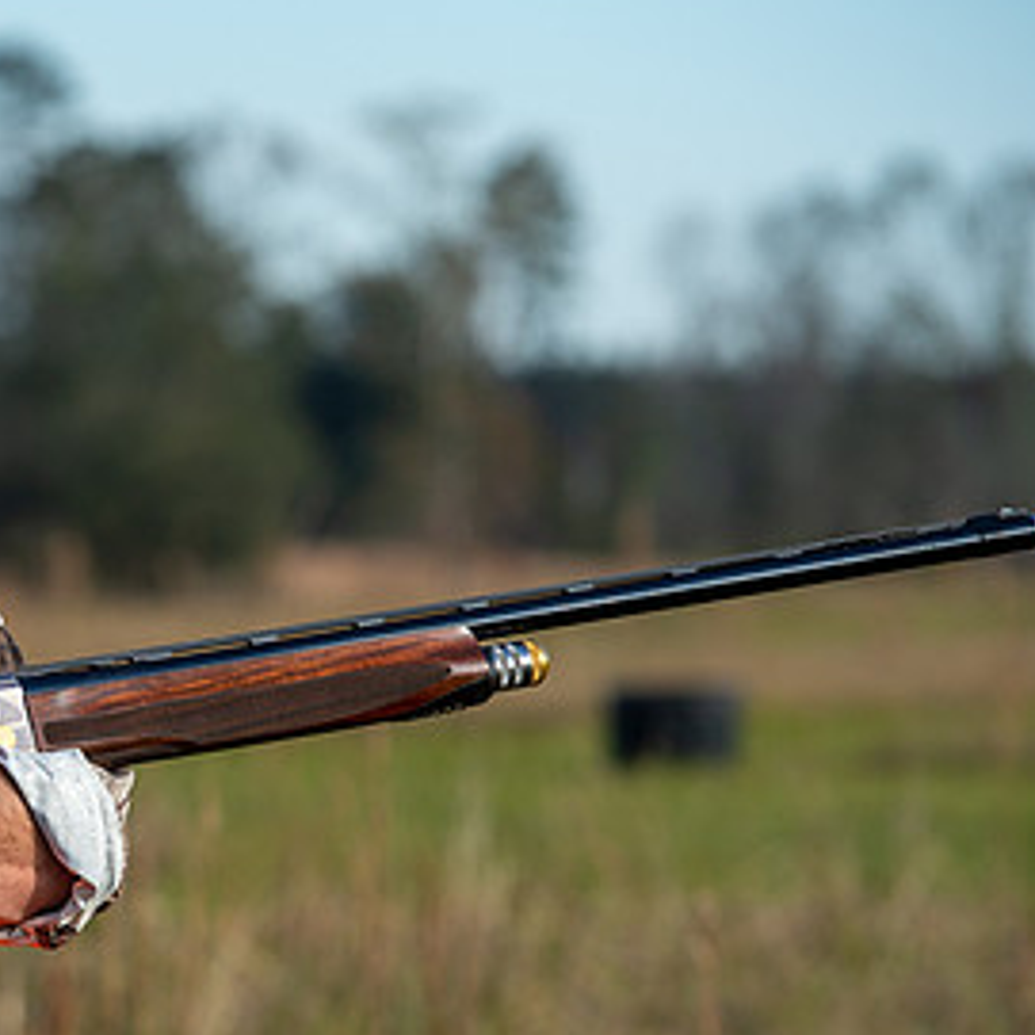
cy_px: 740
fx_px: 12415
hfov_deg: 4.8
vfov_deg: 4.8
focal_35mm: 367
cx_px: -121
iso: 100
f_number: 5.6
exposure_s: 1/320
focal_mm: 170
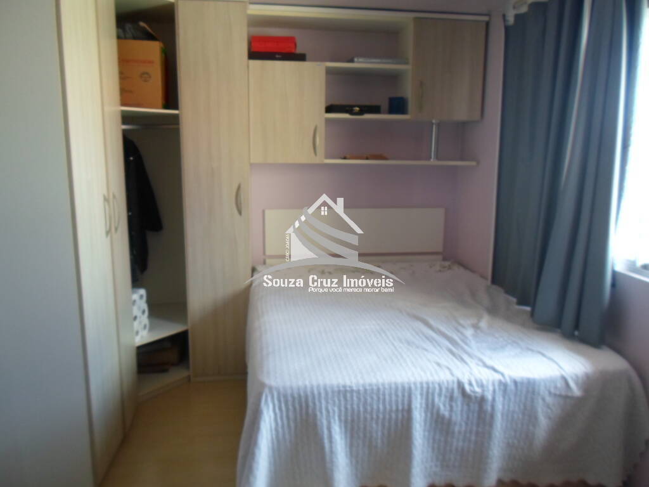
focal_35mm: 25
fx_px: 469
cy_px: 244
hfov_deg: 69.4
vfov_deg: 54.9
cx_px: 324
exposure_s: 1/30
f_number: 2.5
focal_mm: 4.5
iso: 100
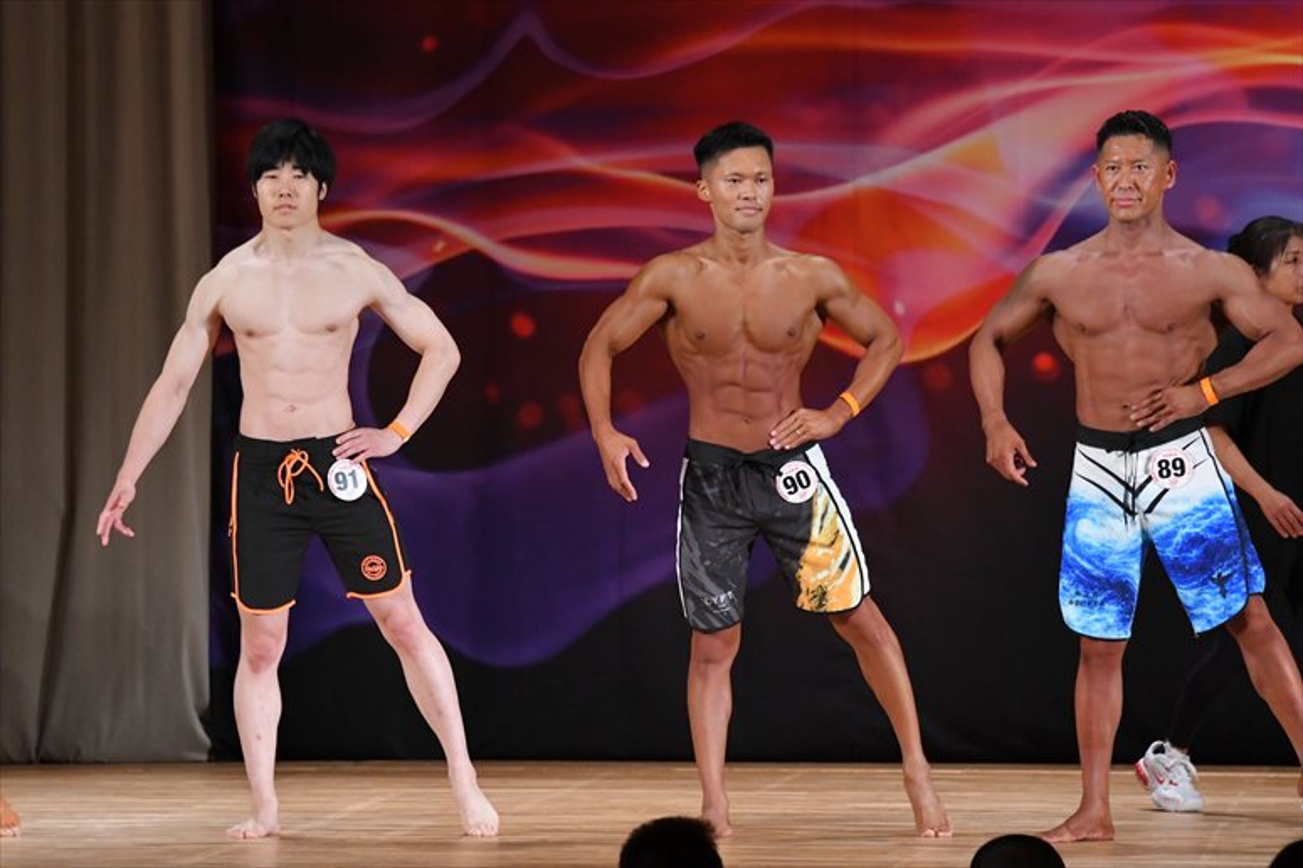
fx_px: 8140
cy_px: 434
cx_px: 652
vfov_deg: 6.1
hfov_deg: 9.2
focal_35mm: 225
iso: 3200
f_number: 5.6
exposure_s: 1/400
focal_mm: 150
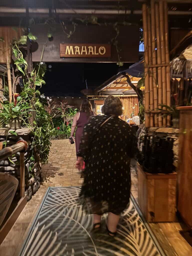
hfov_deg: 56.8
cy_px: 128
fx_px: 177
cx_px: 96
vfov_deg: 71.6
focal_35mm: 24
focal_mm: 6.76
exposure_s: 1/20
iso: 1600
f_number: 1.78
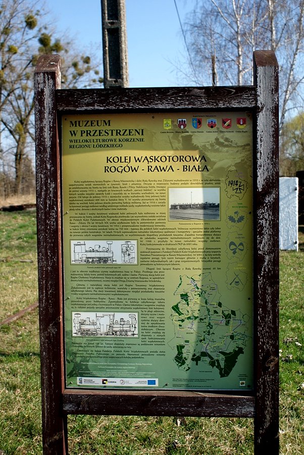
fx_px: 531
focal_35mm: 42
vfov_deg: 46.4
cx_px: 152
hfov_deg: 32.0
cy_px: 228
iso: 100
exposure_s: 1/500
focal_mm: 28
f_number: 5.6
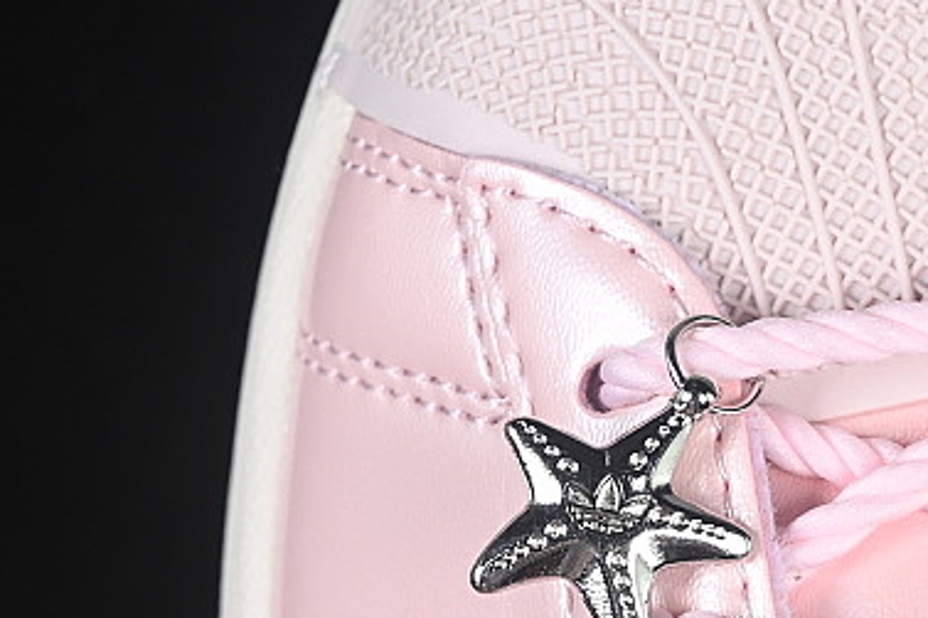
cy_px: 411
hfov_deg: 9.5
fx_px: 5540
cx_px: 906
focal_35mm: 215
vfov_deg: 6.4
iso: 160
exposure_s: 1/80
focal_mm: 50
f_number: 7.1
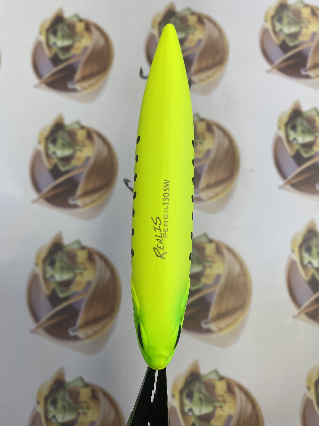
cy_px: 214
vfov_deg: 65.3
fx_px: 332
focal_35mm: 27
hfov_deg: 51.4
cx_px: 159
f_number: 1.8
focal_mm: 4.25
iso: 80
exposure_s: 1/120
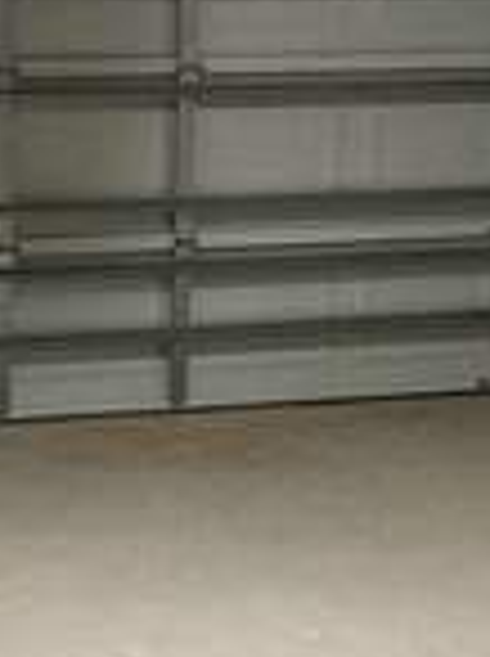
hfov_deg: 11.9
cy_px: 472
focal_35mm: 123
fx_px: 2328
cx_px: 31
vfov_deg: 16.0
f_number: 1.8
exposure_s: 1/40
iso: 320
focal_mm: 3.99
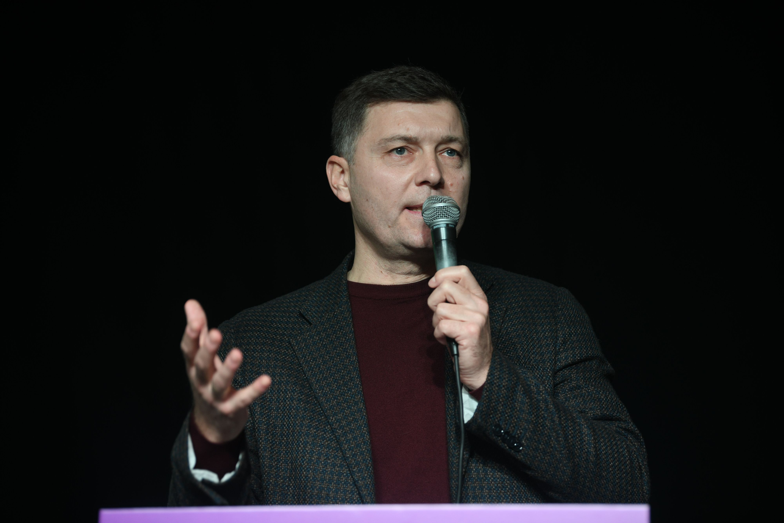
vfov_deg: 11.2
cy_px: 262
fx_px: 2657
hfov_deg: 16.8
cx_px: 392
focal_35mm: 122
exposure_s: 1/200
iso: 500
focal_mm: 122
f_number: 2.8
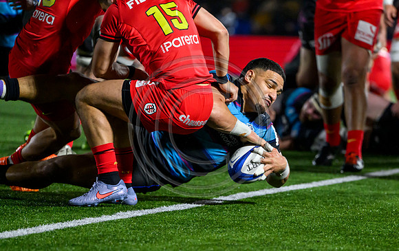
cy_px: 191
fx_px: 3262
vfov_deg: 4.4
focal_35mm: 299
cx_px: 268
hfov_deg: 7.0
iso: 5000
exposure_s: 1/1600
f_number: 3.5
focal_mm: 200
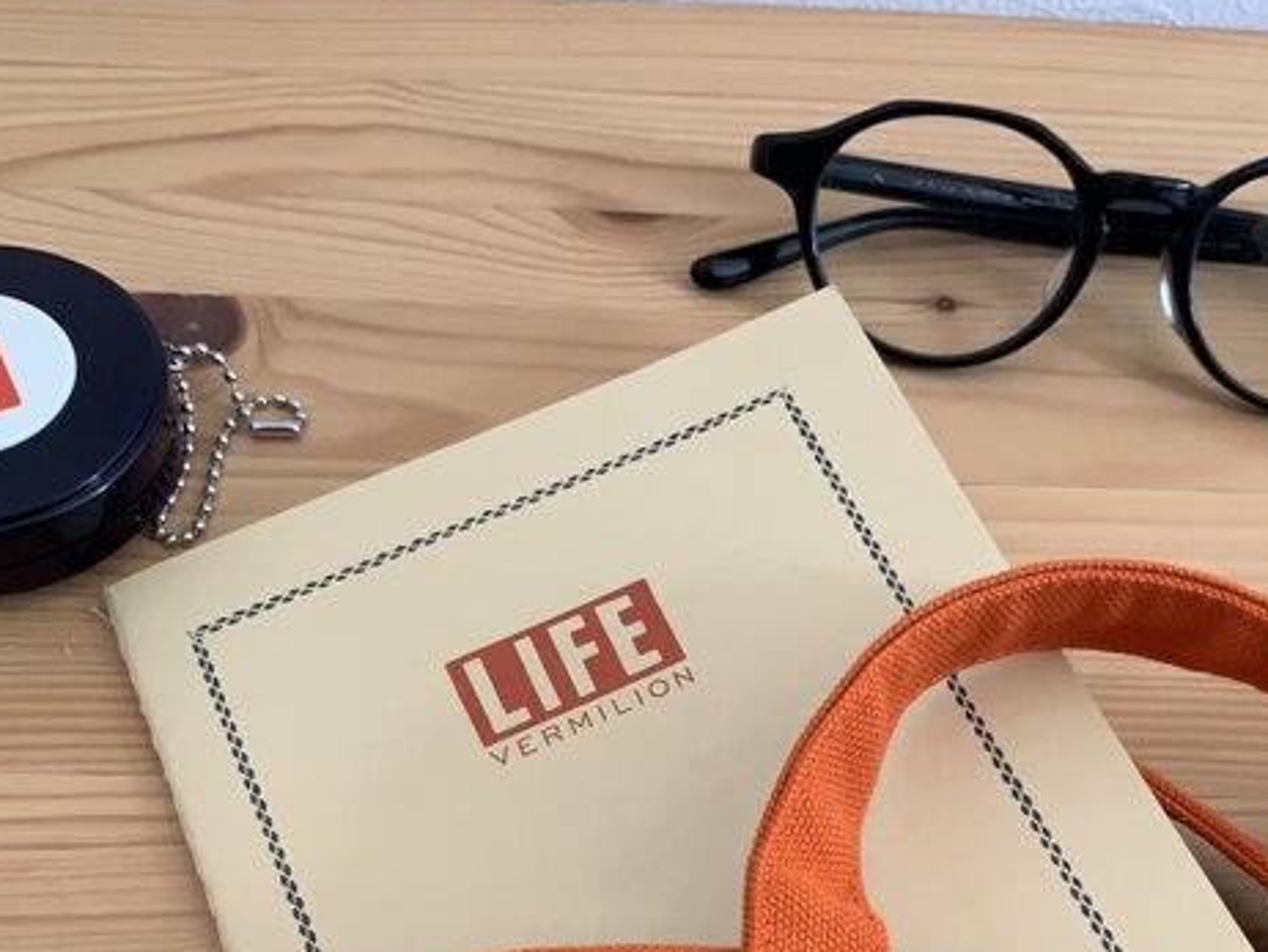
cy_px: 848
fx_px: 1759
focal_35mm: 48
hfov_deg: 39.3
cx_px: 806
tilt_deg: -63.4
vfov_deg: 29.1
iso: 100
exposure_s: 1/60
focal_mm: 4.25
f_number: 1.8
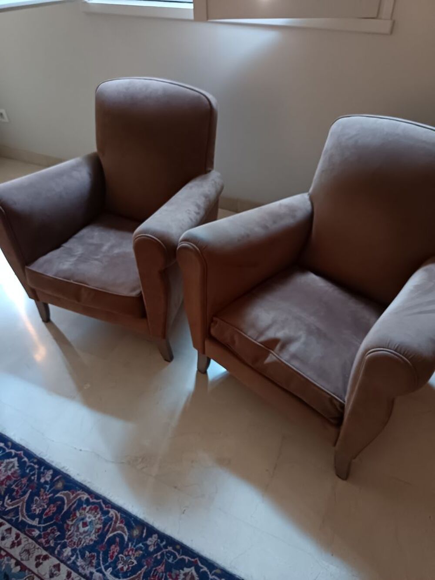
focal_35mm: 24
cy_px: 290
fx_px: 402
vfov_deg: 71.6
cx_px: 218
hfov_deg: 56.8
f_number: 1.75
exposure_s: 1/20
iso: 3301
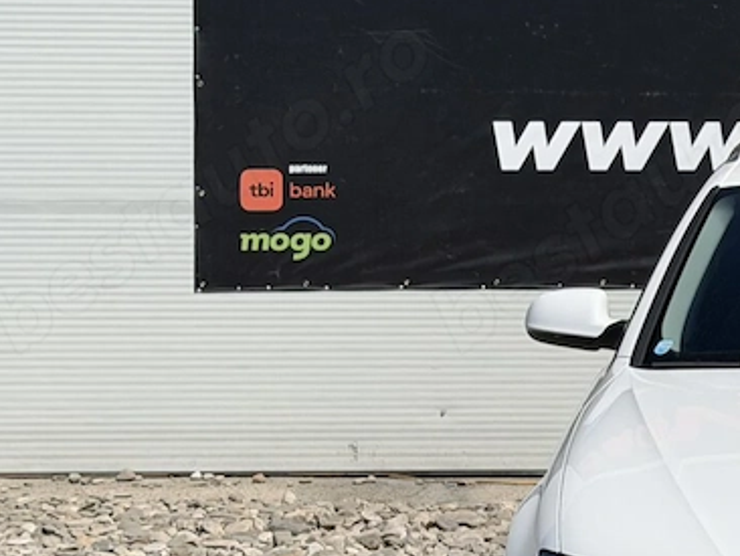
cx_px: 914
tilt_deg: -1.2
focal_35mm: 131
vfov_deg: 11.3
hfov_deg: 14.5
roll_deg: -0.7
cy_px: 228
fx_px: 2802
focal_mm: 6.76
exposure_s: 1/11364
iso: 64
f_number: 1.78
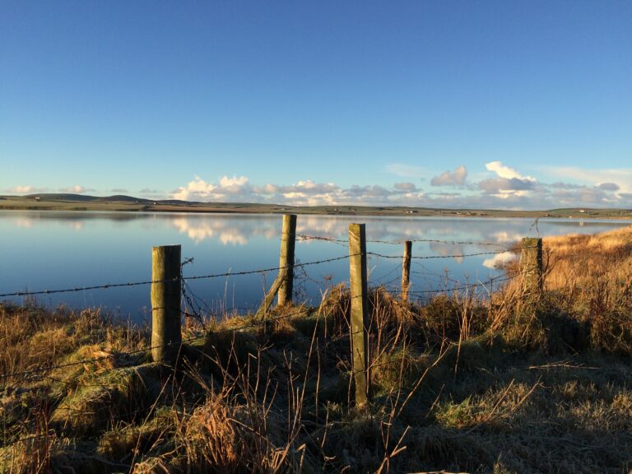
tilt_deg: -2.4
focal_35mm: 29
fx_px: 529
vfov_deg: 48.2
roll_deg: -1.8
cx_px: 316
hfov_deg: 61.7
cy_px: 237
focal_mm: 4.15
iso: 32
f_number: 2.2
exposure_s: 1/1026
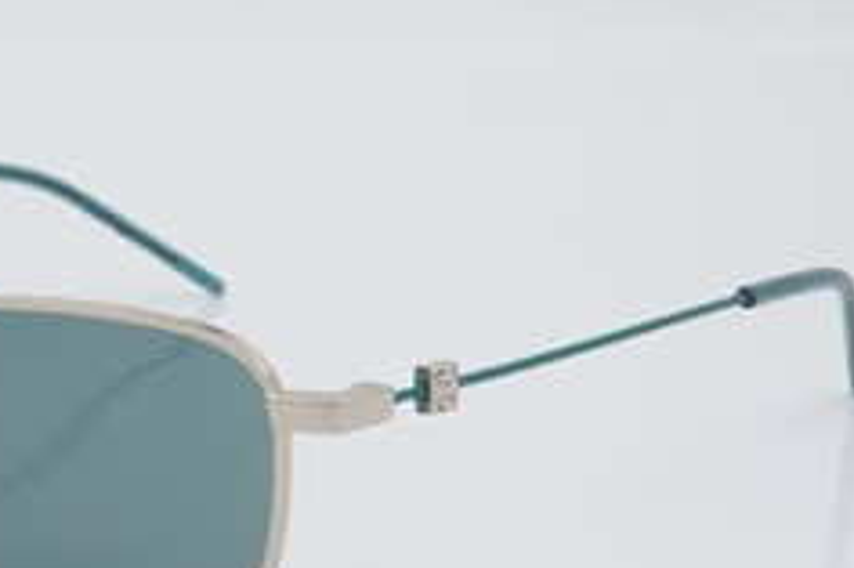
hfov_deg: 14.6
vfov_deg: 9.8
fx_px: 3315
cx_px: 148
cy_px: 405
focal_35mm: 140
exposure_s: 1/3
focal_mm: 55
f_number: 29
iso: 100
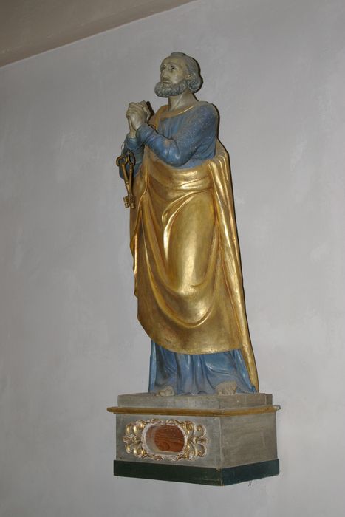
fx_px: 862
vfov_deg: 33.4
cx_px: 172
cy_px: 258
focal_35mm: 60
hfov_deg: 22.6
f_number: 4.5
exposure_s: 1/60
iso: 200
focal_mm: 40
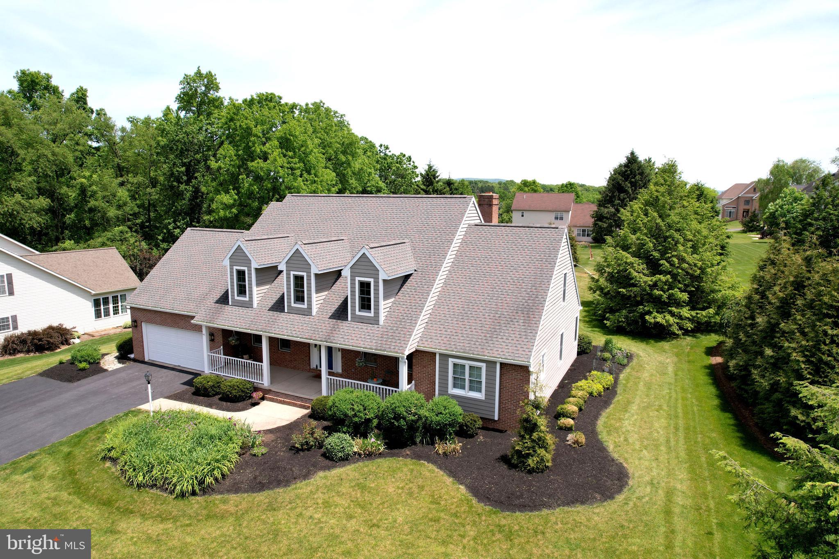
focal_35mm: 22
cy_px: 280
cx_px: 420
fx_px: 513
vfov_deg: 57.2
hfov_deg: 78.6
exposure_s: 1/1250
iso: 110
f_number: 2.8
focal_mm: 8.38
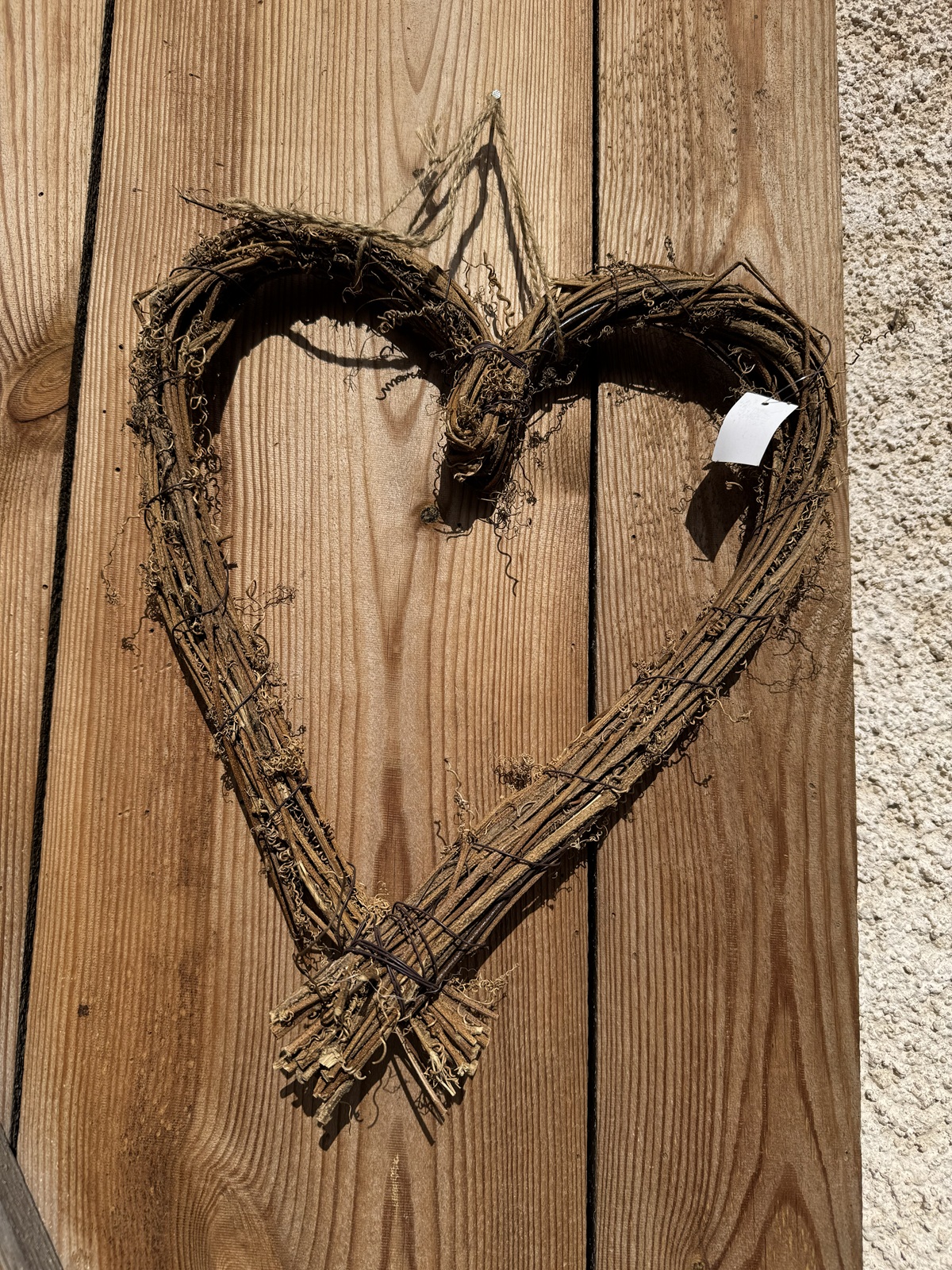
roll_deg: -3.1
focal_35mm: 24
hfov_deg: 56.8
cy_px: 635
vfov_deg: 71.6
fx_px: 880
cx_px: 476
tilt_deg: +9.3
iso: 80
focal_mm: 6.76
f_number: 1.78
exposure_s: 1/12346
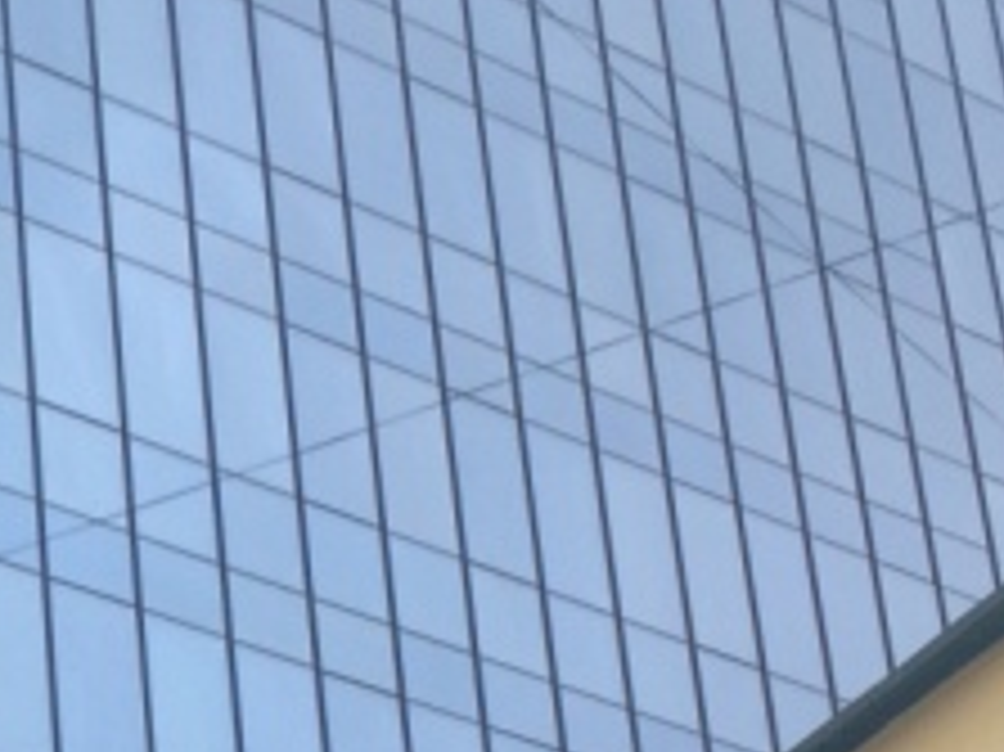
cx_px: -288
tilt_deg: +25.3
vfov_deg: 11.1
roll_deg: +4.3
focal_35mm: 133
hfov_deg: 14.3
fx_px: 3855
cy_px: 707
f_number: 2.2
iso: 32
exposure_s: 1/112
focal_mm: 4.15
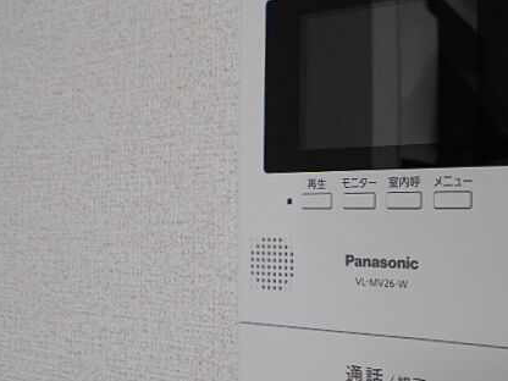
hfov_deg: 45.6
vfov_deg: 36.0
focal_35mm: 40
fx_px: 587
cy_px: 194
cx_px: 365
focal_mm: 4.6
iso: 80
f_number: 3.2
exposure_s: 1/30
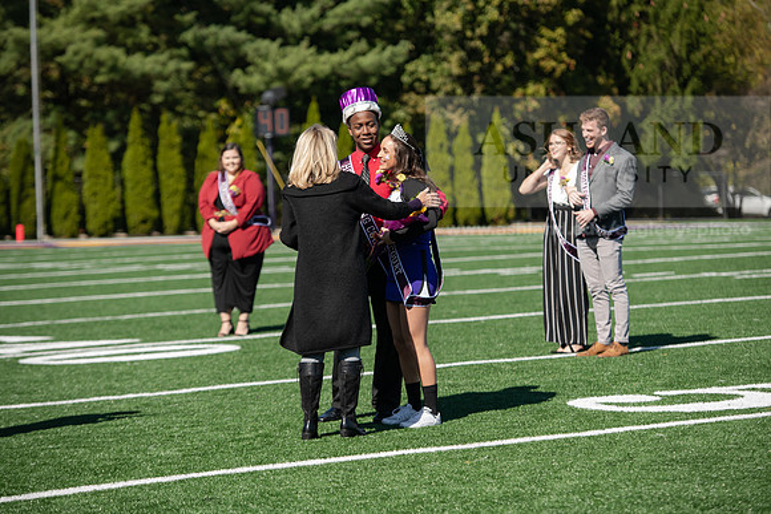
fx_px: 2613
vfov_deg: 11.2
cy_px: 257
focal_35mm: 122
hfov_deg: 16.8
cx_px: 386
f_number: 3.5
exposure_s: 1/1600
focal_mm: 122
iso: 200
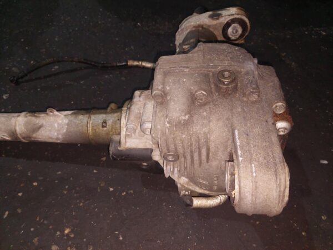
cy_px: 125
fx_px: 240
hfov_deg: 69.4
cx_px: 166
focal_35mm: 25
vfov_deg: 54.9
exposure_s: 1/100
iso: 250
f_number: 1.8
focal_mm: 5.23
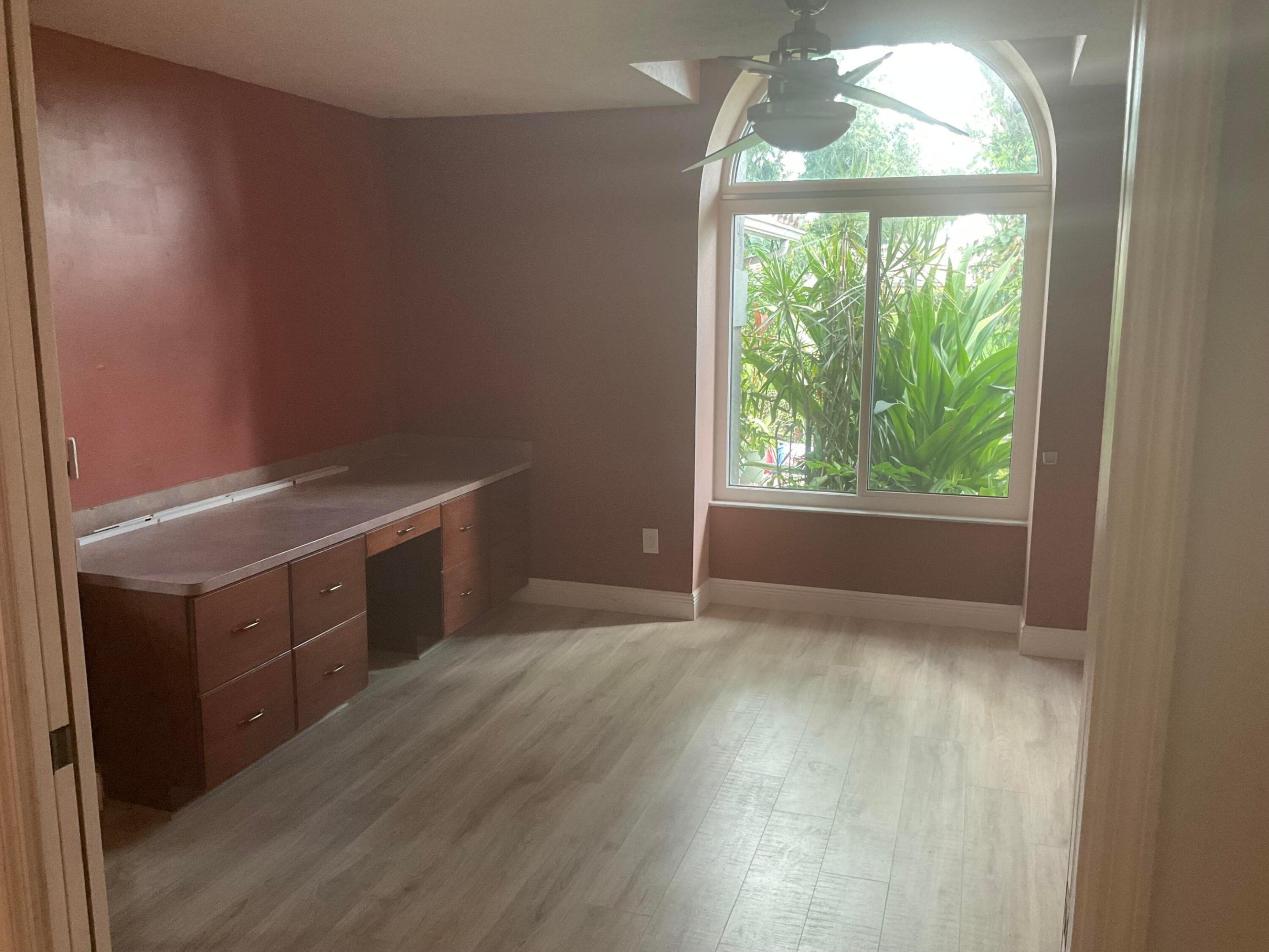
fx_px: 1063
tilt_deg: -8.4
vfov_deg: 48.2
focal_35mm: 29
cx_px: 634
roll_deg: -0.7
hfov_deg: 61.7
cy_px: 476
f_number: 1.8
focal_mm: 3
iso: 160
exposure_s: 1/50
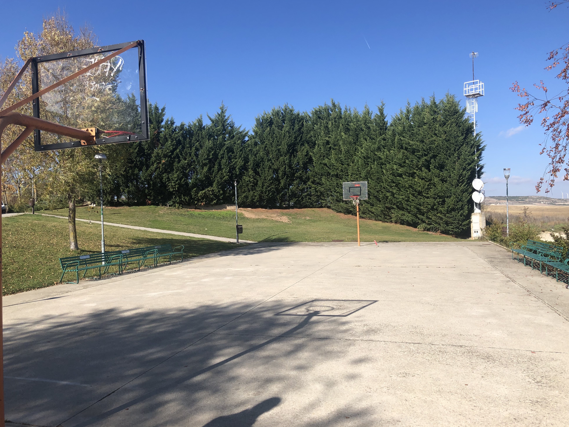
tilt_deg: +3.1
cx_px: 283
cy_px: 209
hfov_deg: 61.7
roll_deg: +1.1
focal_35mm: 29
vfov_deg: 48.2
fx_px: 477
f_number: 1.8
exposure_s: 1/1779
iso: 20
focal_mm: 3.99
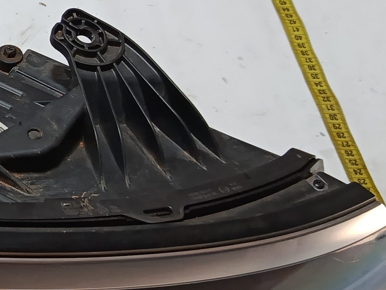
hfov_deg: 18.6
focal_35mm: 92
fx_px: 1026
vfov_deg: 15.9
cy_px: 26
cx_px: -205
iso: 170
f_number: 1.7
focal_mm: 5.24
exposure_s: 1/120
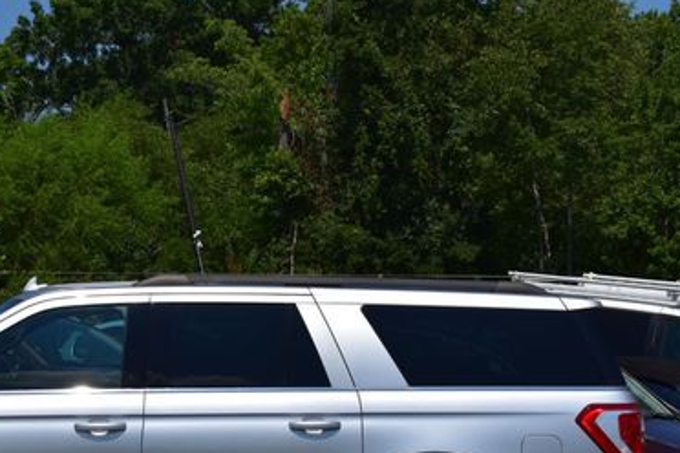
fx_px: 1851
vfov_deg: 13.9
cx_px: 179
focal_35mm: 98
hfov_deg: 20.7
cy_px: 380
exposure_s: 1/800
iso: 200
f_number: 13
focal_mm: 38
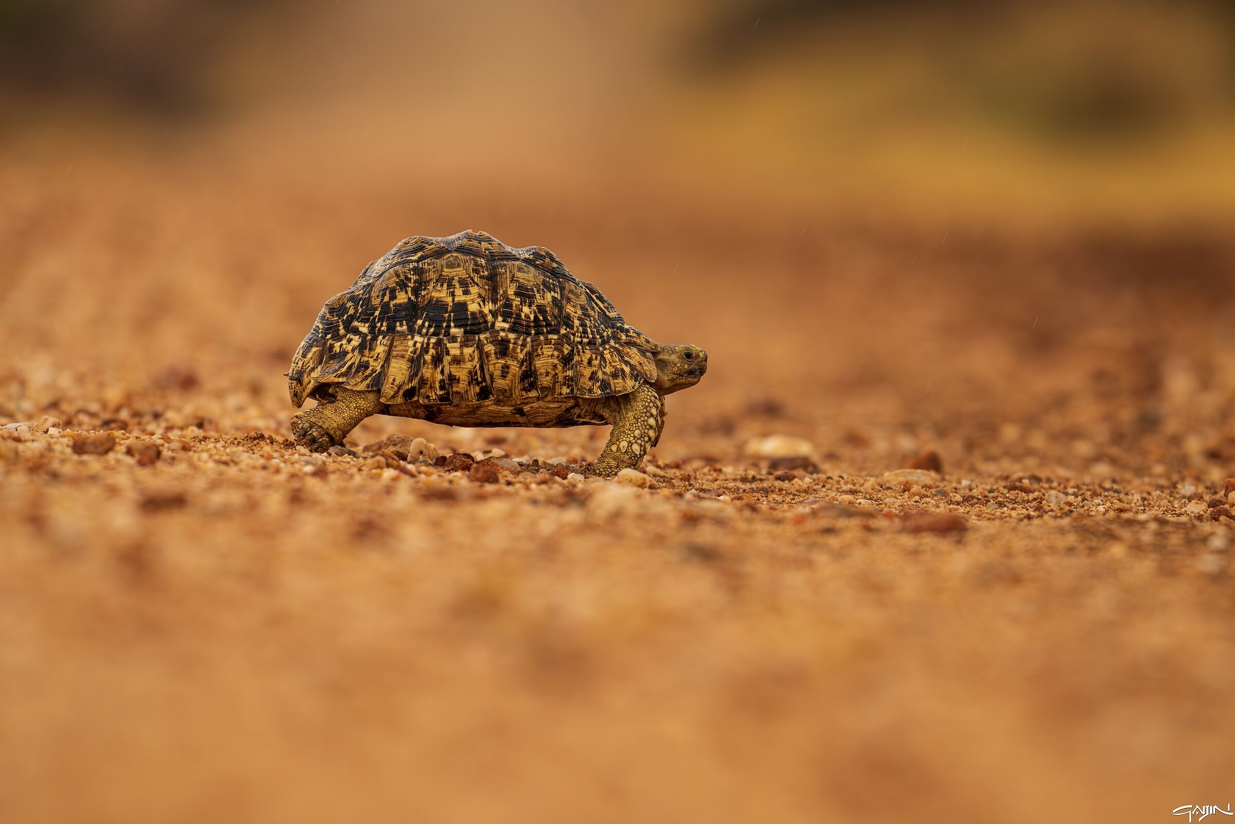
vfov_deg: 2.3
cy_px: 412
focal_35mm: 600
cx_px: 618
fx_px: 20582
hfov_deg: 3.4
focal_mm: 600
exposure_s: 1/400
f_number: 7.1
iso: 450
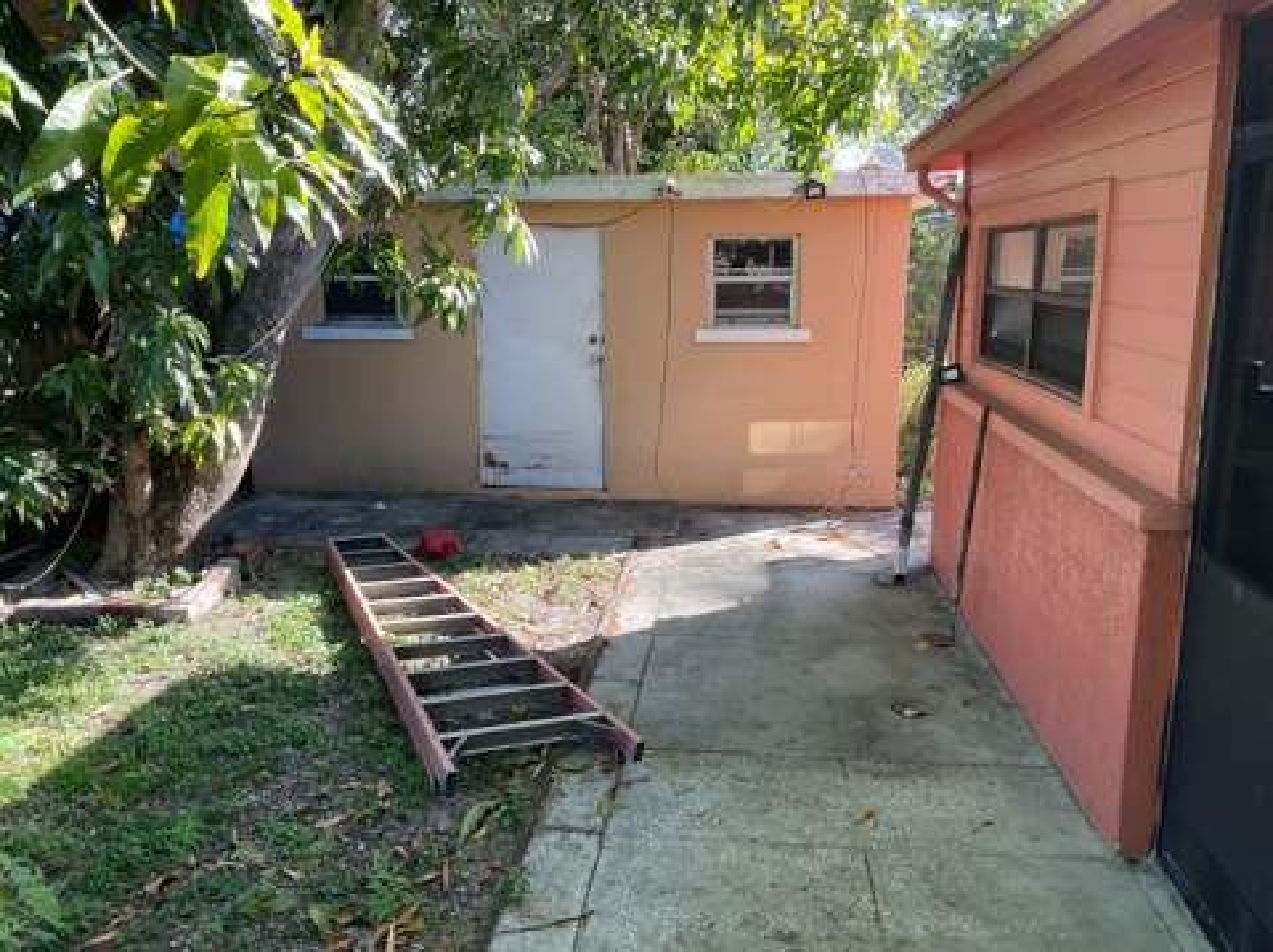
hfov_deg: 61.7
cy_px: 476
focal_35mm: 29
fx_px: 1065
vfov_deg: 48.2
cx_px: 636
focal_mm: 3
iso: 20
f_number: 1.8
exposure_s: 1/120
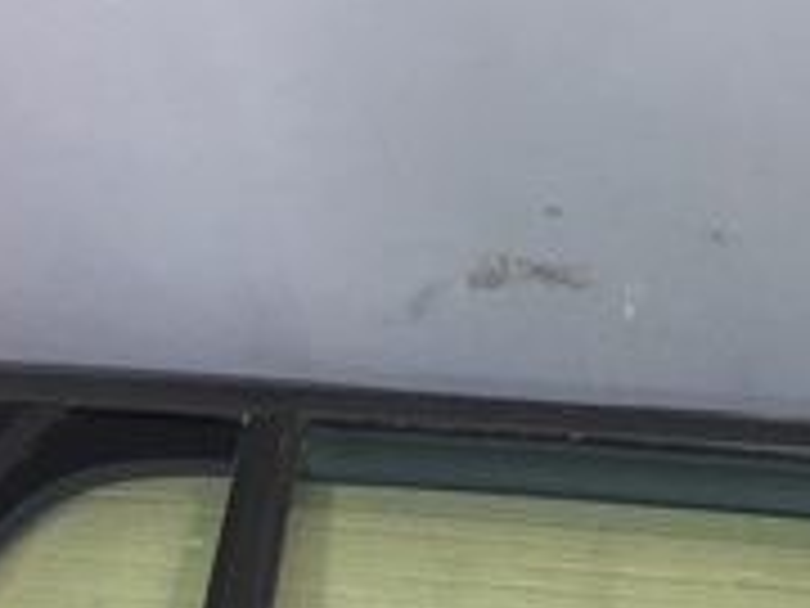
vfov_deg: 13.5
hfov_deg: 18.7
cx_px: 742
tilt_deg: -71.7
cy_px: 932
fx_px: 2410
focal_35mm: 103
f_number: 2.2
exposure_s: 1/33
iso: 200
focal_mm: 4.15
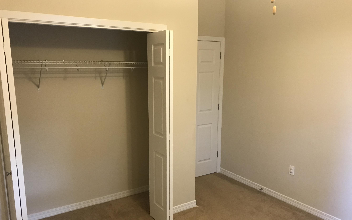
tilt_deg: -11.0
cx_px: 175
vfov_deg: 41.7
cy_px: 127
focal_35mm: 30
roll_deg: +0.0
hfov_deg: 62.9
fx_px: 288
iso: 80
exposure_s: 1/15
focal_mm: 3.99
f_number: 1.8
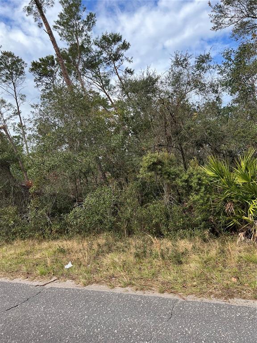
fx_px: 257
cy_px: 172
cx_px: 128
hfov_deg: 53.1
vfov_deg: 67.3
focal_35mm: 26
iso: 50
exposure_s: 1/1344
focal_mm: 5.7
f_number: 1.5
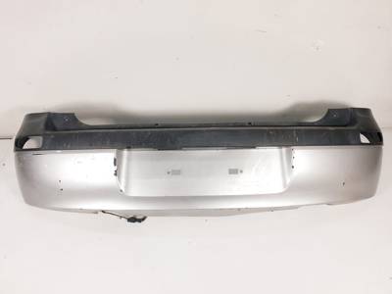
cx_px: 196
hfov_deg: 67.3
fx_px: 294
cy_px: 147
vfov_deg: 53.1
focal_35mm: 26
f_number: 2.4
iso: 50
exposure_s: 1/100
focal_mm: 4.3
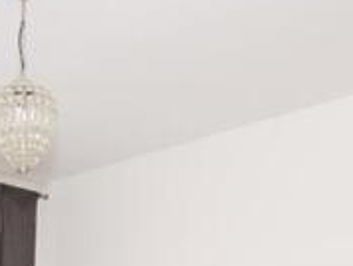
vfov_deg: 24.1
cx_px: 52
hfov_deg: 34.6
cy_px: 348
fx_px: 541
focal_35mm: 53
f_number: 7.1
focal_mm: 10
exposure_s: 1/200
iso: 400
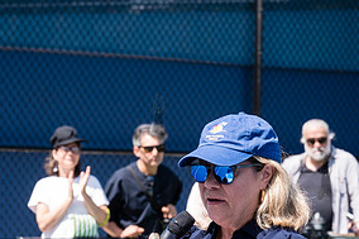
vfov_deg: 6.0
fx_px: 2292
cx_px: 223
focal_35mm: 230
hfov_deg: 9.0
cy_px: 229
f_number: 6.3
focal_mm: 90
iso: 500
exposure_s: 1/800
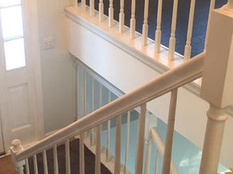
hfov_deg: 30.3
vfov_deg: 23.2
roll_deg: +1.6
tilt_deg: -26.7
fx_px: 424
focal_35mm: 63
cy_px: 72
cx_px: 66
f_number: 2.2
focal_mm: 4.15
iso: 80
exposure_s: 1/30
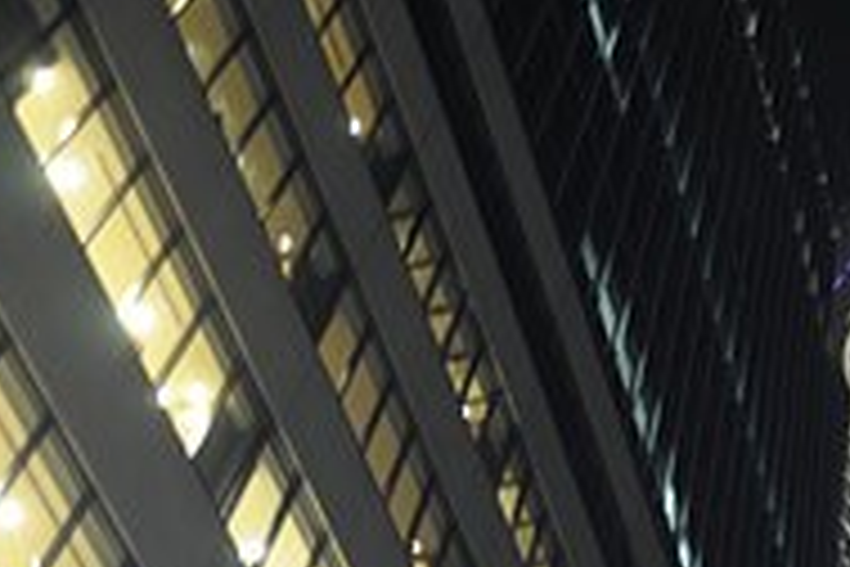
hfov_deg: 25.7
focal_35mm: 73
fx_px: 1723
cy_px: 468
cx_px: 935
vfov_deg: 18.5
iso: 400
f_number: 3.5
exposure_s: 1/3
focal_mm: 18
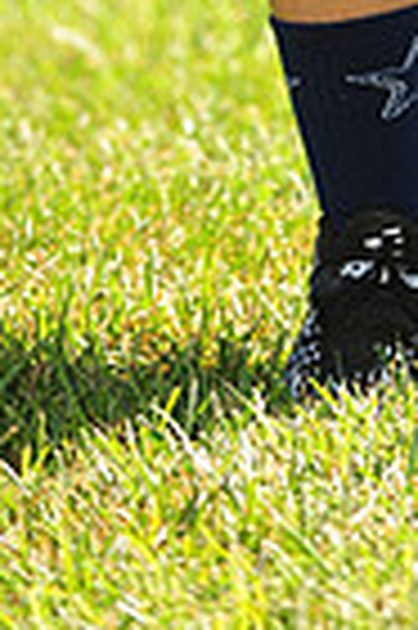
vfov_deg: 3.7
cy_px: -580
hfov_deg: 2.4
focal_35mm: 560
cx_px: 566
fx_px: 9777
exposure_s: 1/400
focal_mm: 135
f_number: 4.5
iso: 200
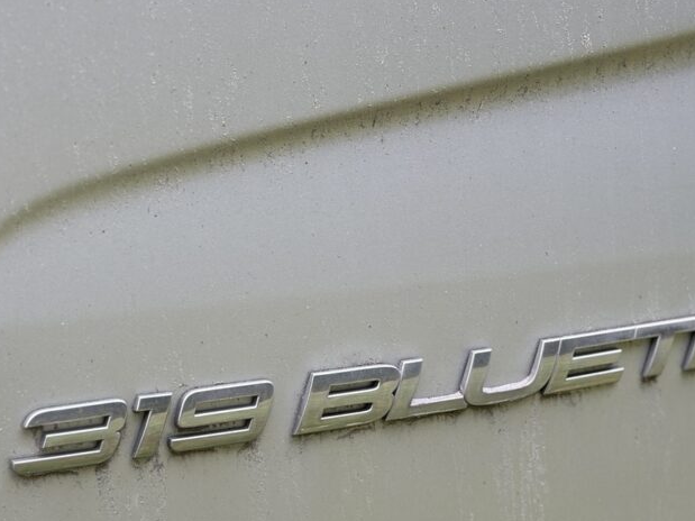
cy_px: 408
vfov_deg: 17.0
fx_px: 1726
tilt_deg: -16.1
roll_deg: -0.8
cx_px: 455
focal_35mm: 86
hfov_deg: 22.7
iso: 50
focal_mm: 5.96
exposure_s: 1/93
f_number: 1.6
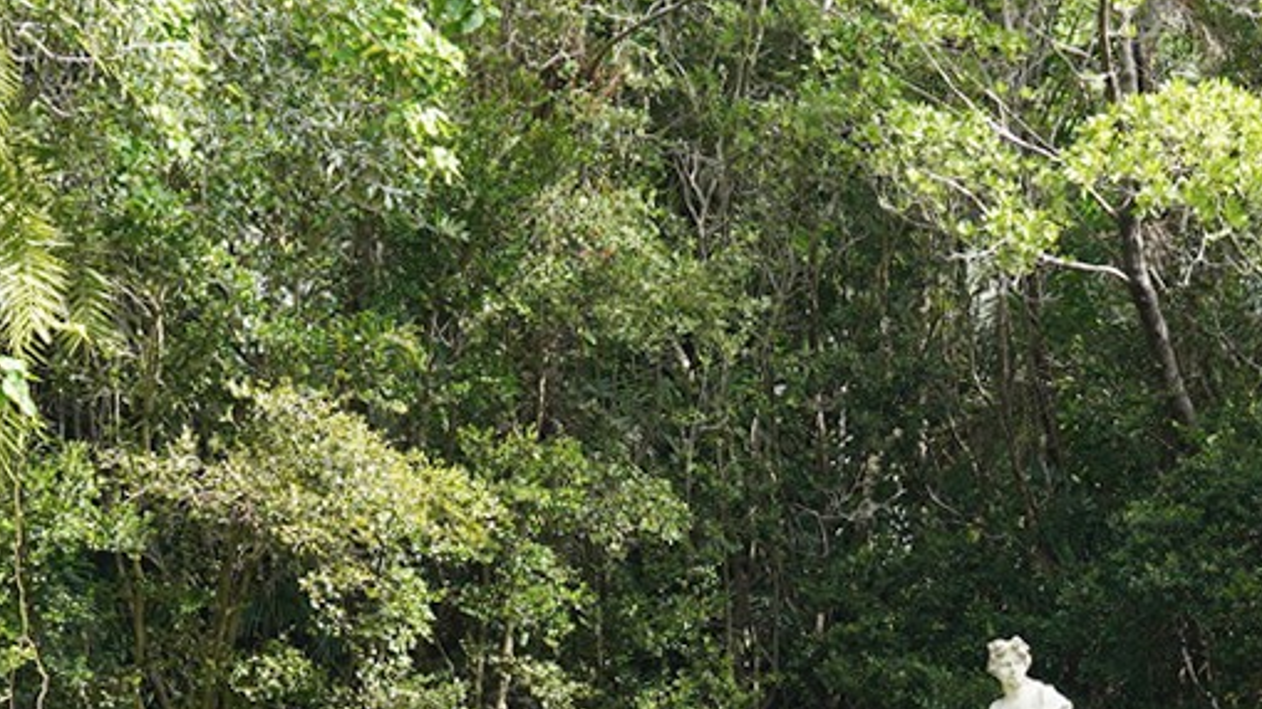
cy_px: 1354
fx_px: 4684
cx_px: 1106
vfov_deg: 8.3
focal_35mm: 140
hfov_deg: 15.2
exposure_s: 1/100
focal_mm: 34
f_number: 7.1
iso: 200
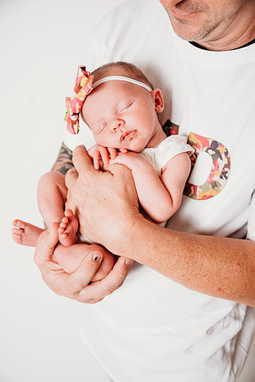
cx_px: 128
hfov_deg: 33.4
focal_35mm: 40
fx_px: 425
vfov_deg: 48.5
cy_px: 191
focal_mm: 40
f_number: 4.5
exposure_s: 1/200
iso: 125
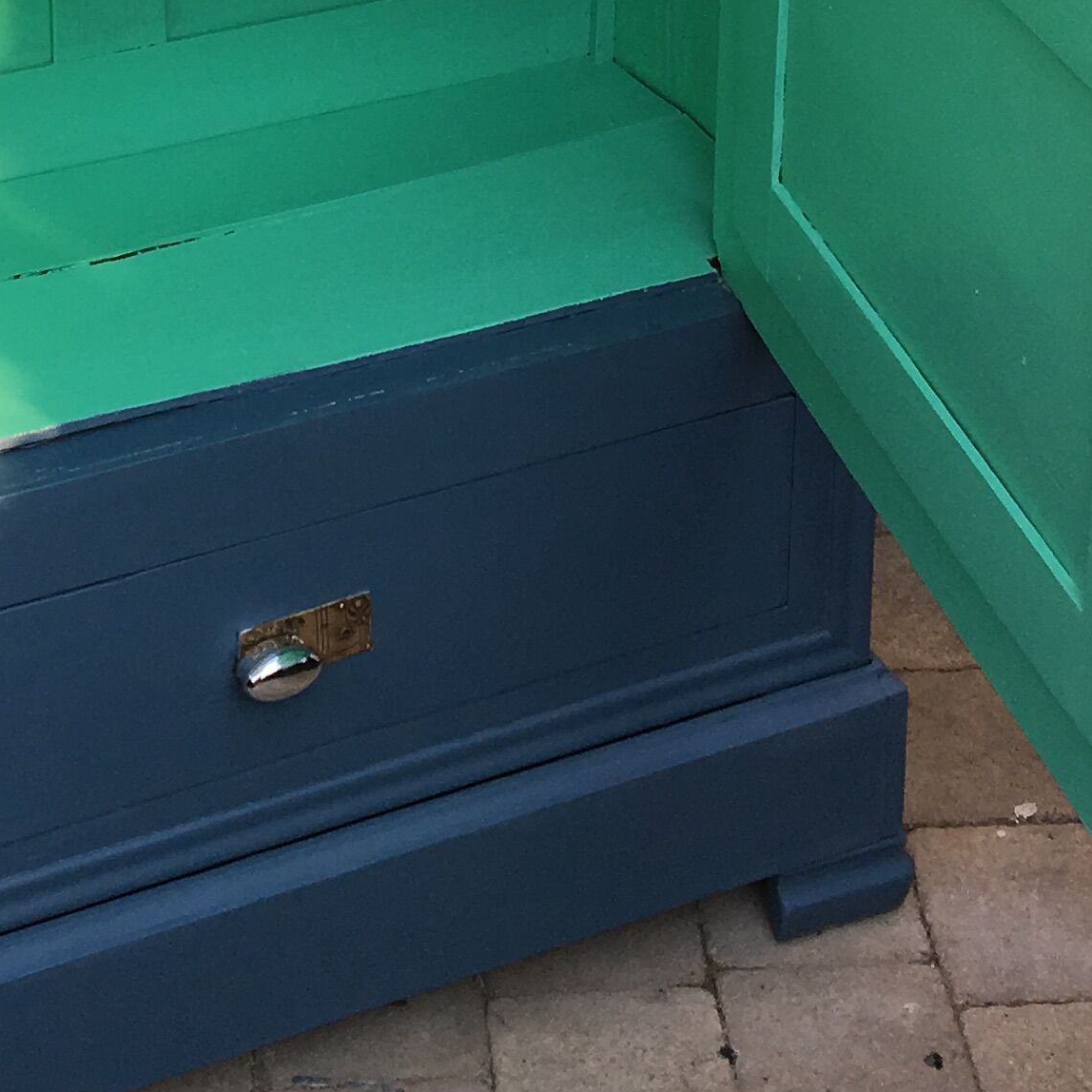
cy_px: -405
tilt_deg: -15.1
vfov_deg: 17.8
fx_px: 3212
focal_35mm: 90
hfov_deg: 19.3
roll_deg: -0.2
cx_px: 451
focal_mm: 4.15
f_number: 2.2
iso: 25
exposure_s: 1/298
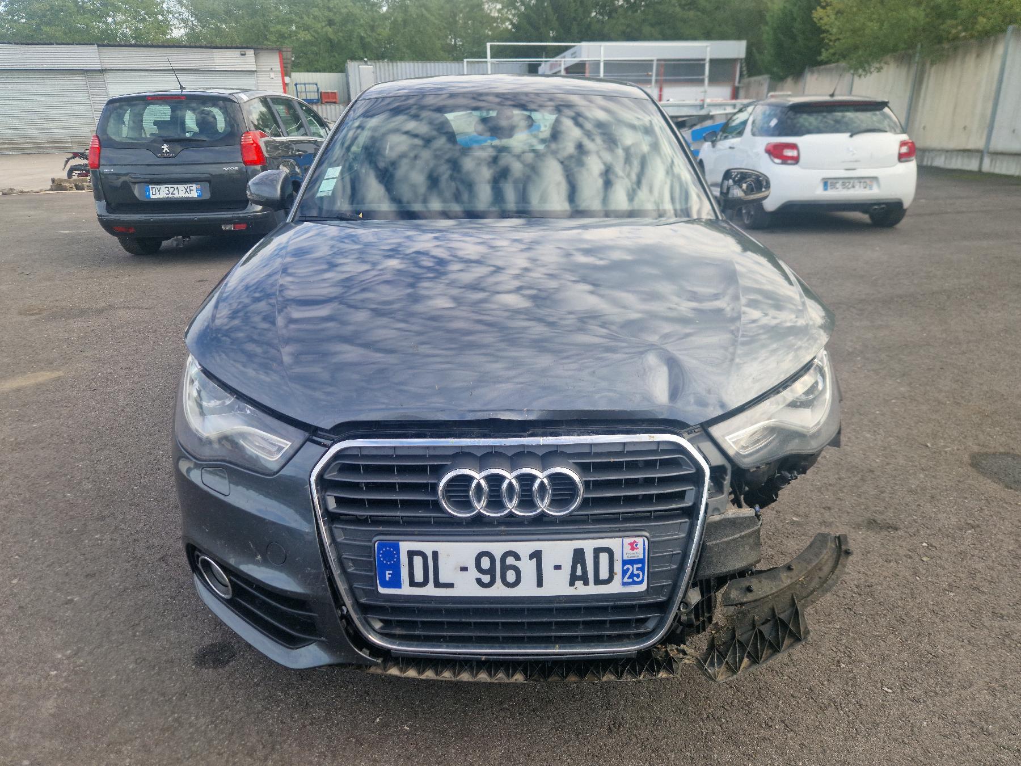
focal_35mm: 23
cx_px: 510
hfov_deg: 73.9
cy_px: 383
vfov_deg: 58.9
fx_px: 678
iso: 50
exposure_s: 1/263
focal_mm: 5.4
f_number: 1.8
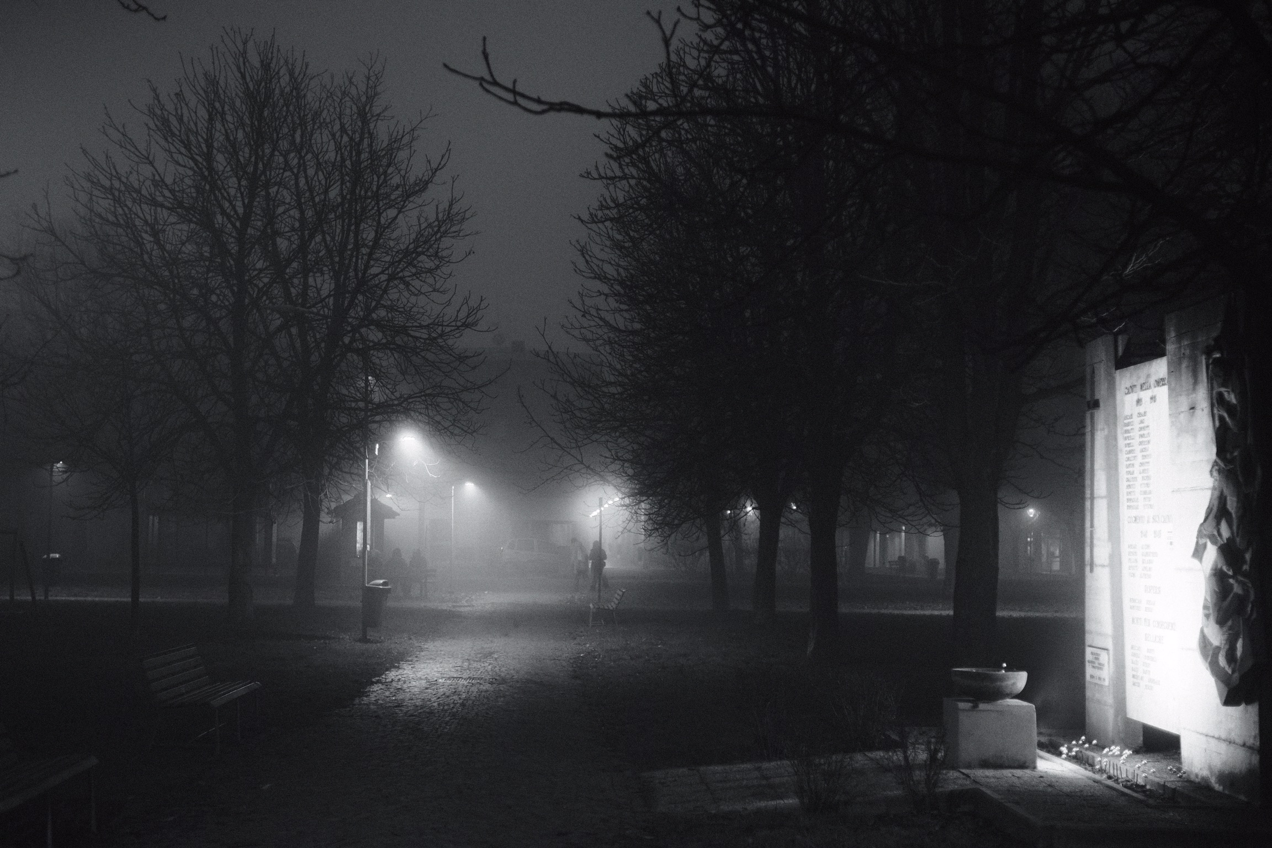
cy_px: 424
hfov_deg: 39.6
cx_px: 636
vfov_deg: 27.0
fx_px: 1767
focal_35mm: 50
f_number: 1.4
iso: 2500
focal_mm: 33
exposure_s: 1/100
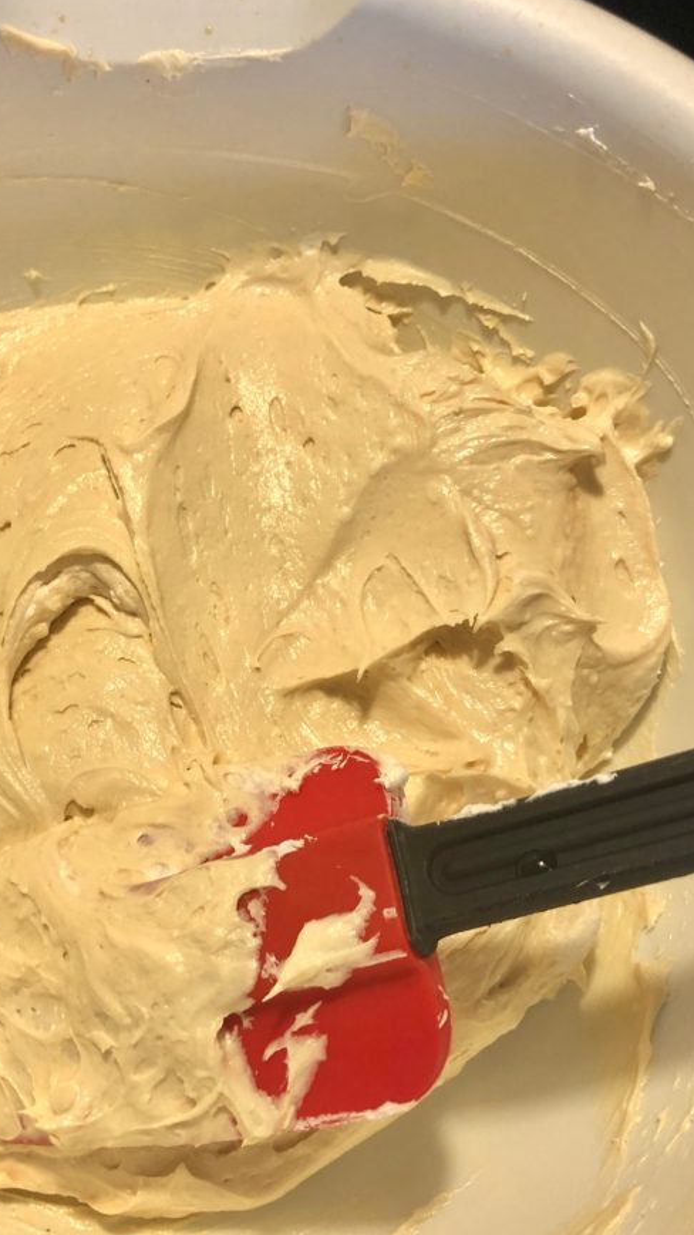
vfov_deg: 55.3
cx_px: 183
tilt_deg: -66.8
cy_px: 609
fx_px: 1178
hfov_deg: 32.3
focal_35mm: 36
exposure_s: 1/30
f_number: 1.8
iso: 32
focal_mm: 3.99
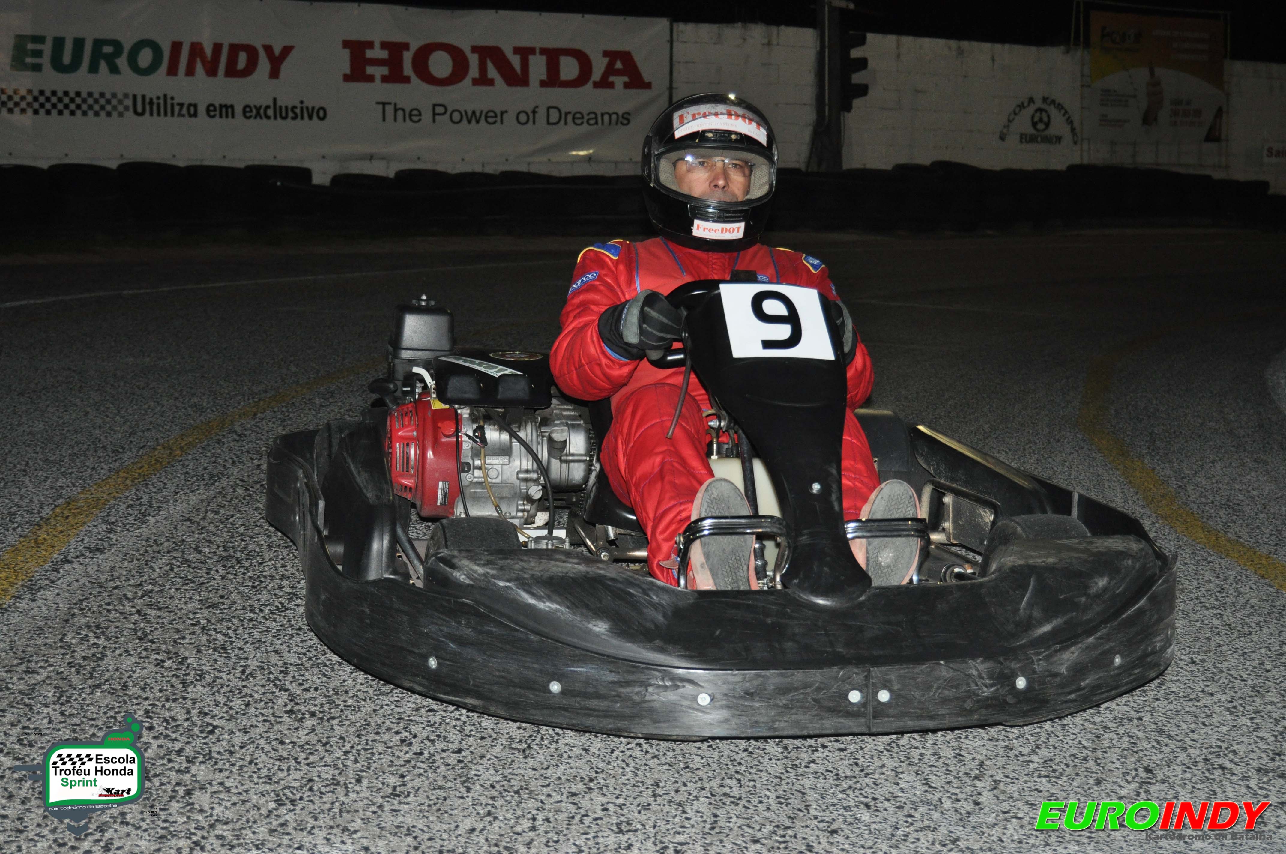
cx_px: 643
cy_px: 427
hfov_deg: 35.1
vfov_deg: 23.7
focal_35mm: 57
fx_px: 2034
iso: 800
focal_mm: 38
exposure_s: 1/60
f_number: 4.8
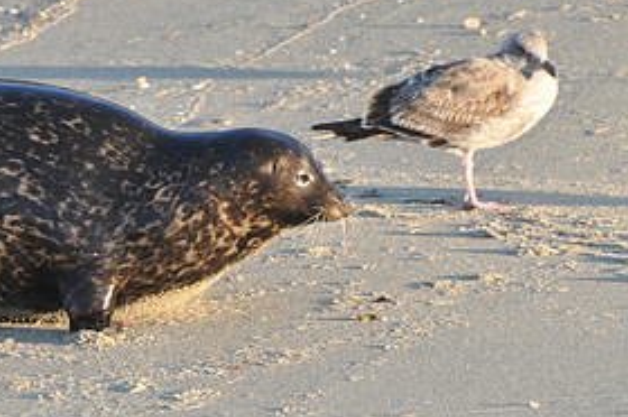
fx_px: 15176
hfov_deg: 2.4
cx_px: 61
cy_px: 328
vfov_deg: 1.6
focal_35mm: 871
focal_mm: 280
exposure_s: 1/200
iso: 200
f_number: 7.1
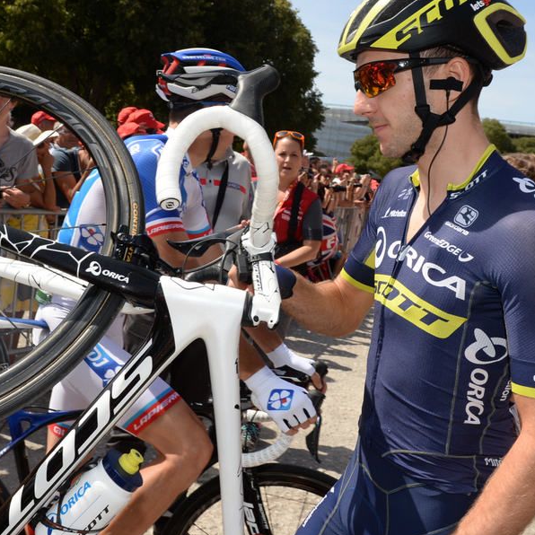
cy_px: 214
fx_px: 717
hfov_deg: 40.7
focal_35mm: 41
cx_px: 204
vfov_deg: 40.7
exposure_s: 1/250
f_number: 10
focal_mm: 24
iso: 200
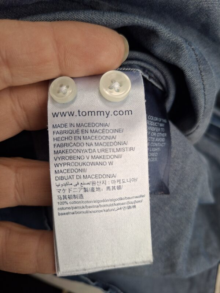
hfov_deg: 58.9
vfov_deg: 73.9
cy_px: 146
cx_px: 110
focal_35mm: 23
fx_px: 195
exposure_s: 1/100
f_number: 1.8
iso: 250
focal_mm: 5.54
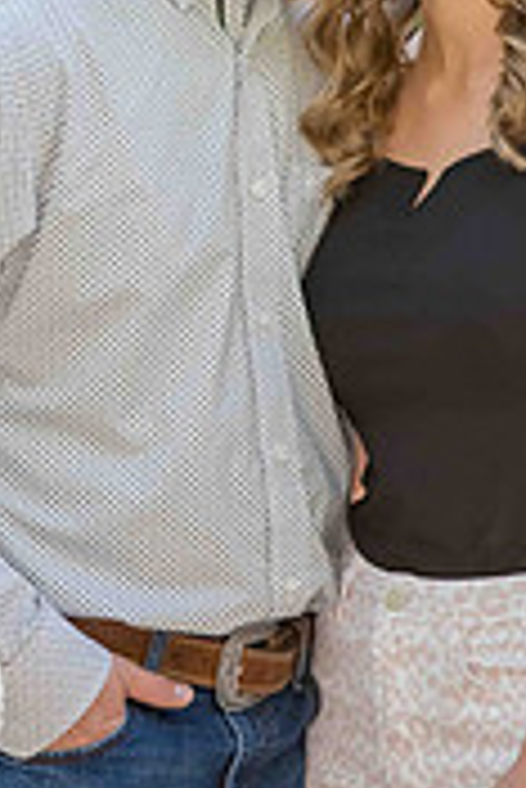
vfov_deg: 5.2
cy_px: 185
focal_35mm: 399
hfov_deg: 3.5
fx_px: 8727
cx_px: 202
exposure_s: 1/400
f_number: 5
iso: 800
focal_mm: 155
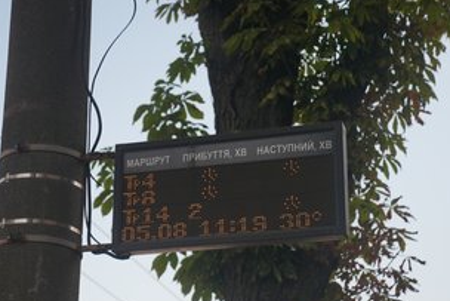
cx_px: 222
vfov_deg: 14.9
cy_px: 188
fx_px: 1150
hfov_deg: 22.1
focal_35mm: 92
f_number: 2.8
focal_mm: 70
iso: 500
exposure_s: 1/80
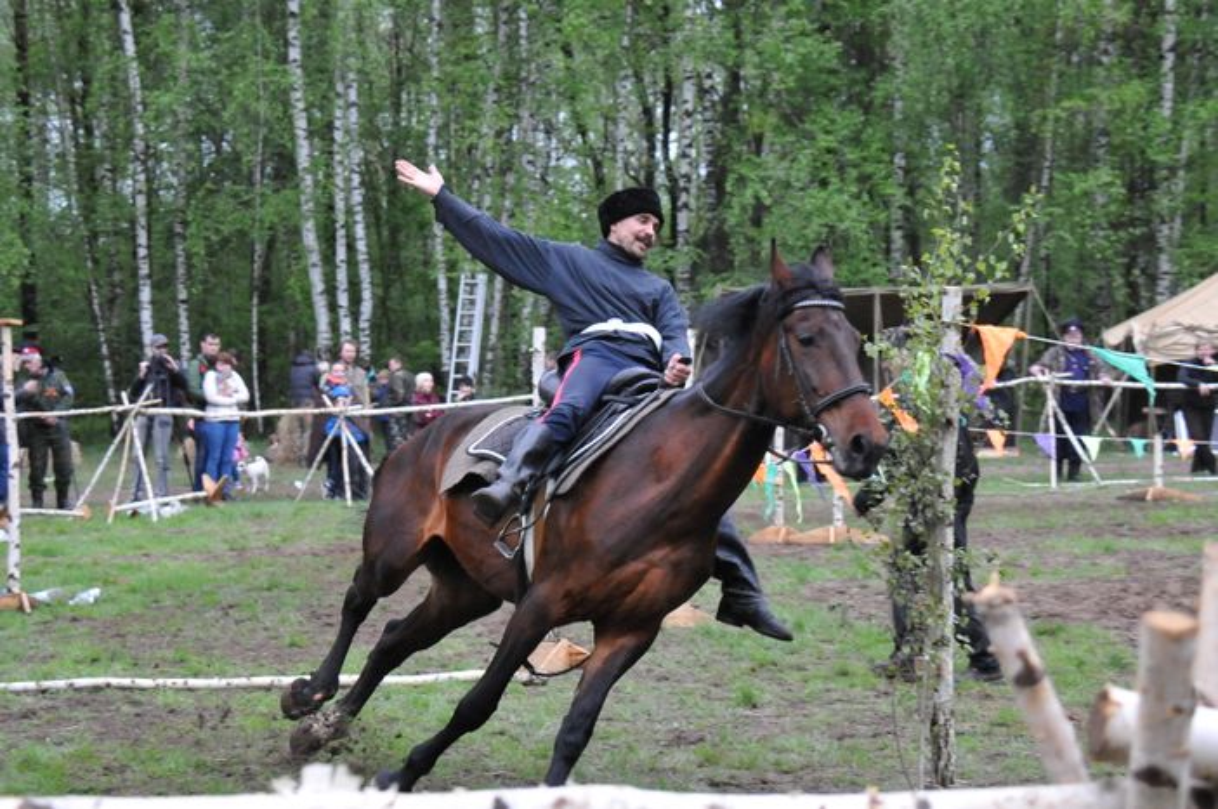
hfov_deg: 27.0
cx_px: 609
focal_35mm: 75
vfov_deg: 18.1
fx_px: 2534
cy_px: 404
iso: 3200
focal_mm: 50
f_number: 5.6
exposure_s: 1/320
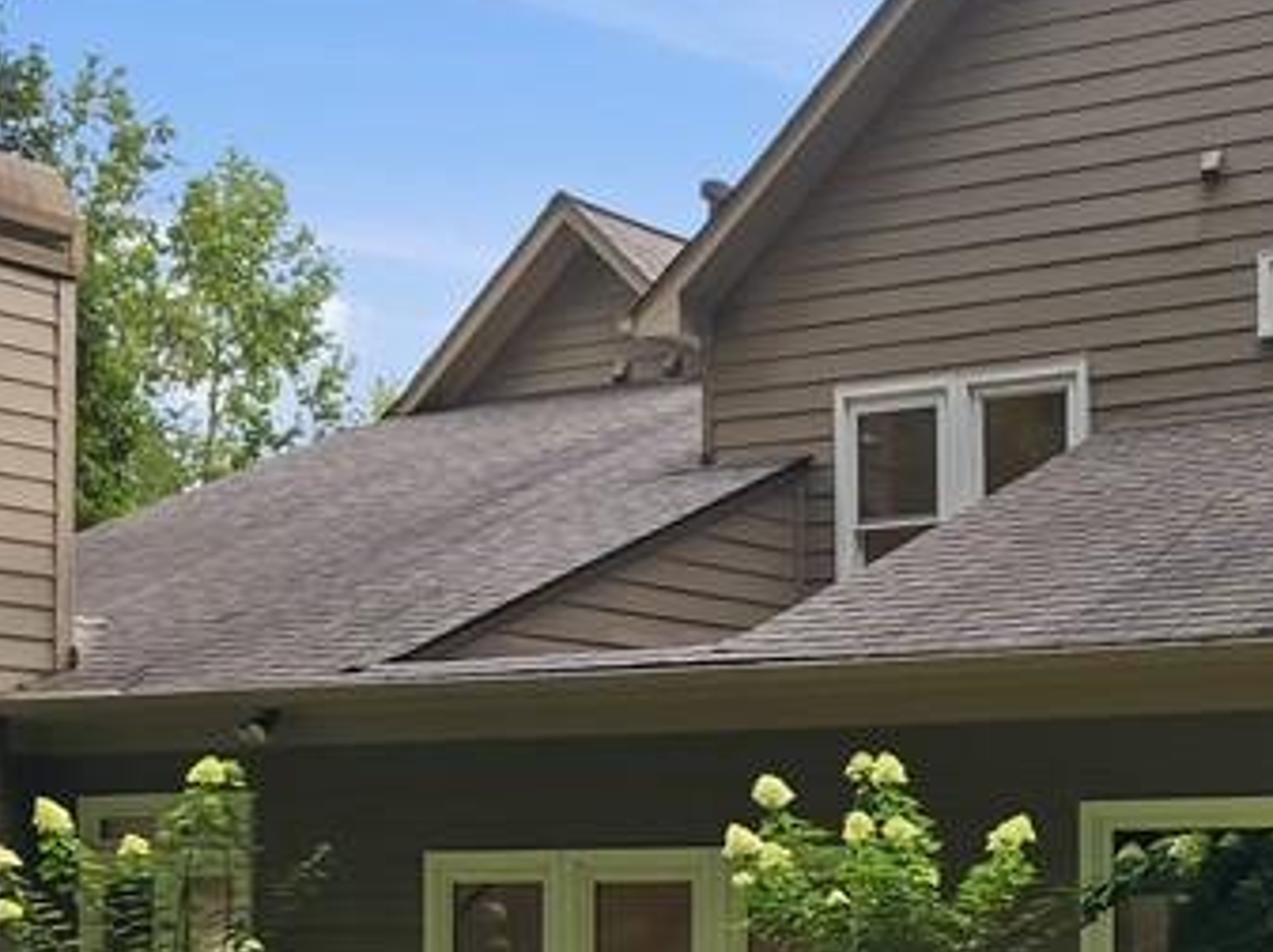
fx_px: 2682
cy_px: 910
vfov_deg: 19.6
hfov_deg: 25.2
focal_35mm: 73
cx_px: 1322
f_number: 1.8
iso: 100
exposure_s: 1/40
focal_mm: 8.7
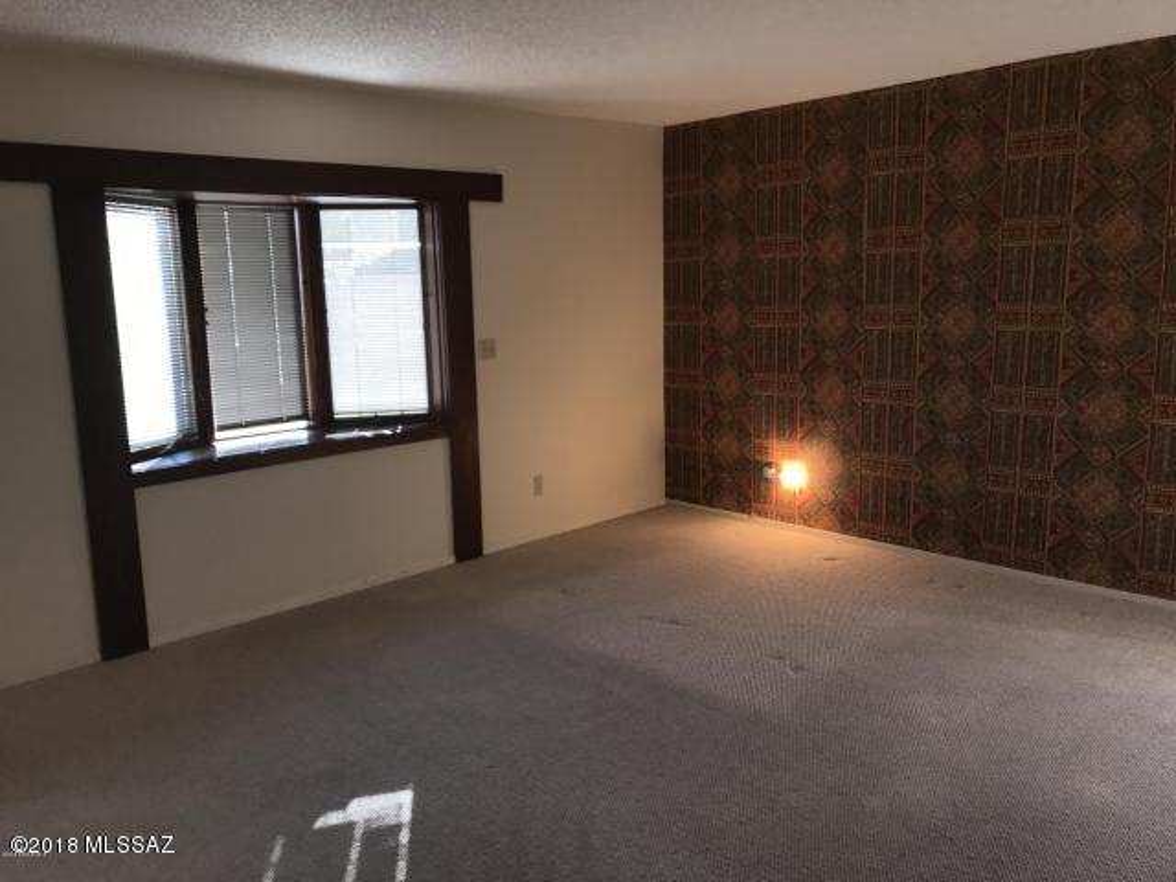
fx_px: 951
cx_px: 588
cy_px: 441
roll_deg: +1.7
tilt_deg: -11.8
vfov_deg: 49.7
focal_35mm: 28
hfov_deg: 63.4
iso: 20
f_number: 1.8
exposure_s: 1/57
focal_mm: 3.99
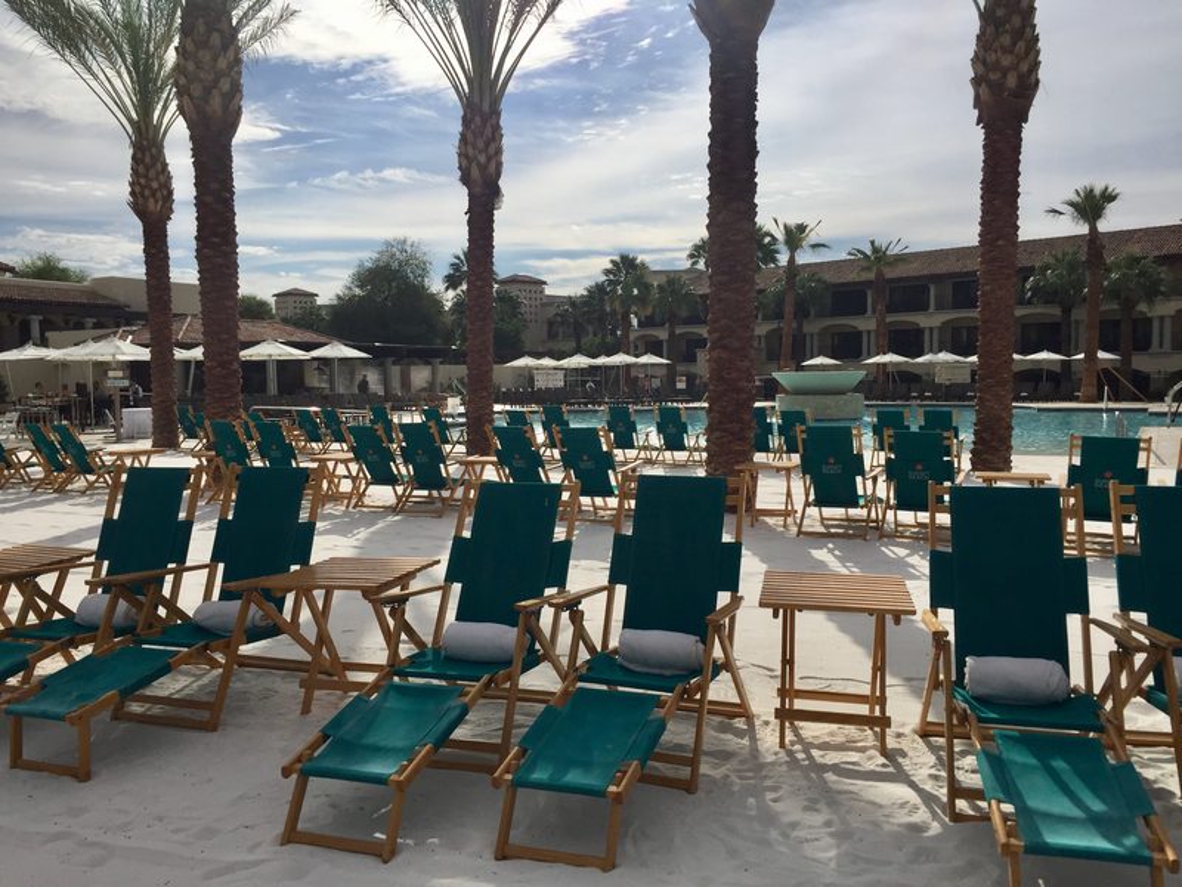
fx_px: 990
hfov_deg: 61.7
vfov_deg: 48.2
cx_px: 591
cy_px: 444
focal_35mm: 29
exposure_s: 1/7937
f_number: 2.2
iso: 32
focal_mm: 4.15
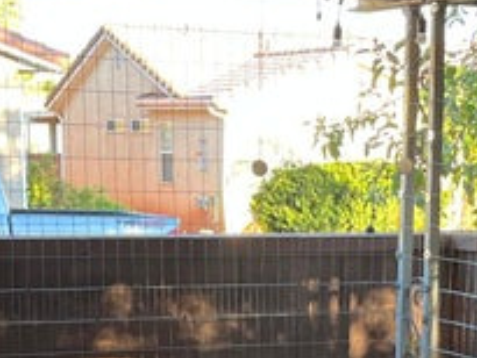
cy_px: 488
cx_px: 378
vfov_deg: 13.2
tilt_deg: -12.5
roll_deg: -0.8
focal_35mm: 108
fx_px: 1489
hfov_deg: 18.0
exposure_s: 1/121
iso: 80
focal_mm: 5.1
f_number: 1.6
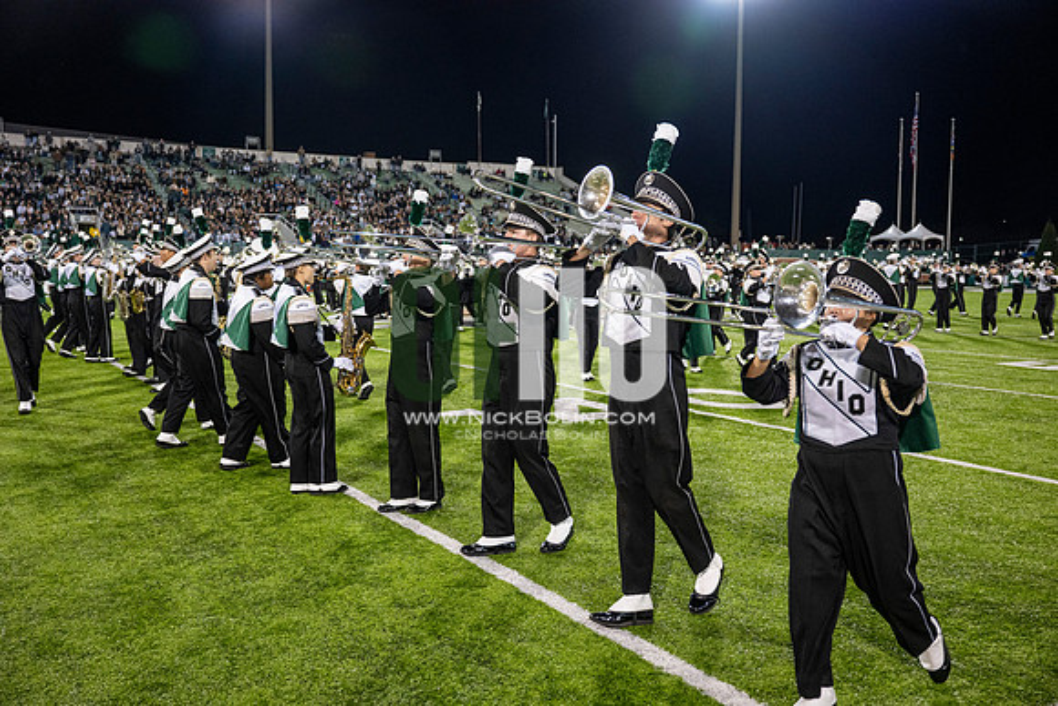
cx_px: 529
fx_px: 970
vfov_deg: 40.0
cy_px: 353
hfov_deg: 57.2
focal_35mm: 33
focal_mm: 33
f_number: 3.2
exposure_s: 1/500
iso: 1250
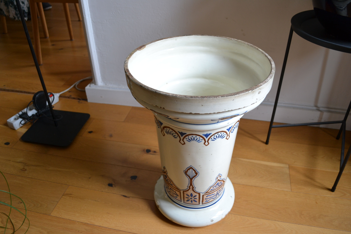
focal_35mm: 30
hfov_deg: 61.9
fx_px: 292
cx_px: 176
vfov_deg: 43.6
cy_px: 117
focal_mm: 20
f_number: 3.8
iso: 400
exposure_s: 1/50
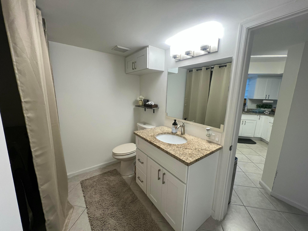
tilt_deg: -10.8
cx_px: 154
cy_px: 116
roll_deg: -1.4
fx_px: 116
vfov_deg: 89.9
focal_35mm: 13
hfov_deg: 106.2
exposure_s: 1/120
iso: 250
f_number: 1.8
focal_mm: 1.57
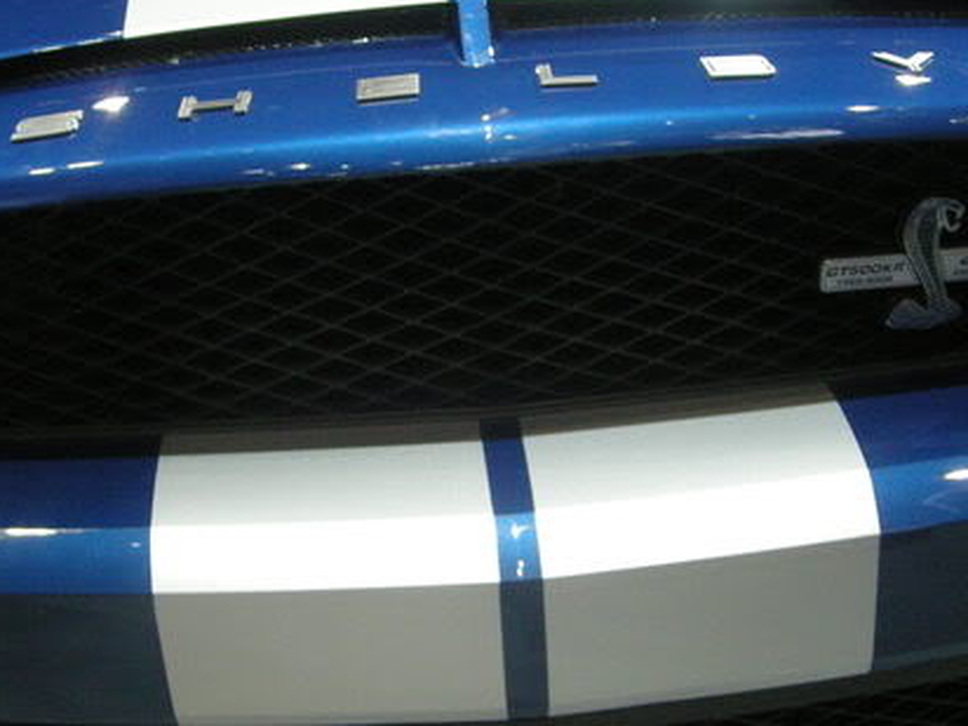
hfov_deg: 28.5
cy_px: 378
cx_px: 442
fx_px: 1902
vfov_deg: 21.6
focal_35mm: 68
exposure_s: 1/60
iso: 233
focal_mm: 5.7
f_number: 2.8
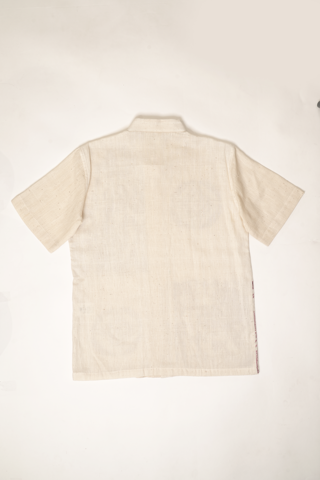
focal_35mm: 34
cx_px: 160
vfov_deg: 55.8
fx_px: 453
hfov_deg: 38.9
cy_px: 240
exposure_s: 1/50
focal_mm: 34
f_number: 10
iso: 500
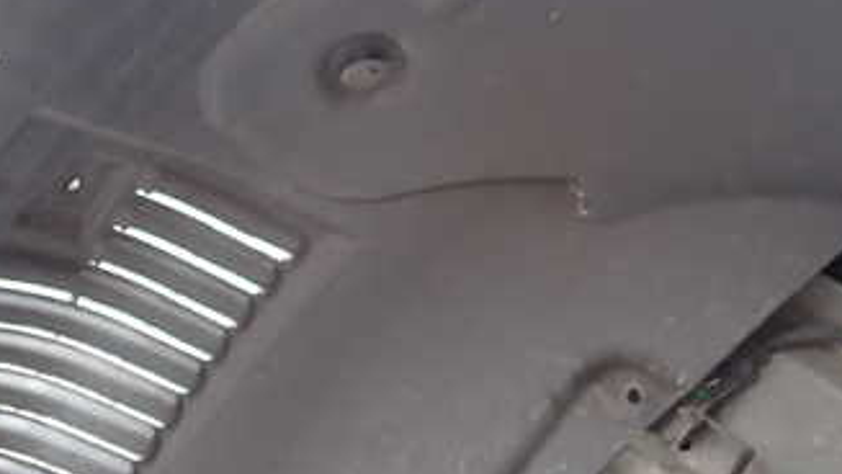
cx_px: 247
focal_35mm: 60
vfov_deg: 20.0
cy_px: 155
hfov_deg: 34.4
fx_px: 1340
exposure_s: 1/60
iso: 200
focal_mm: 5.4
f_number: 2.3
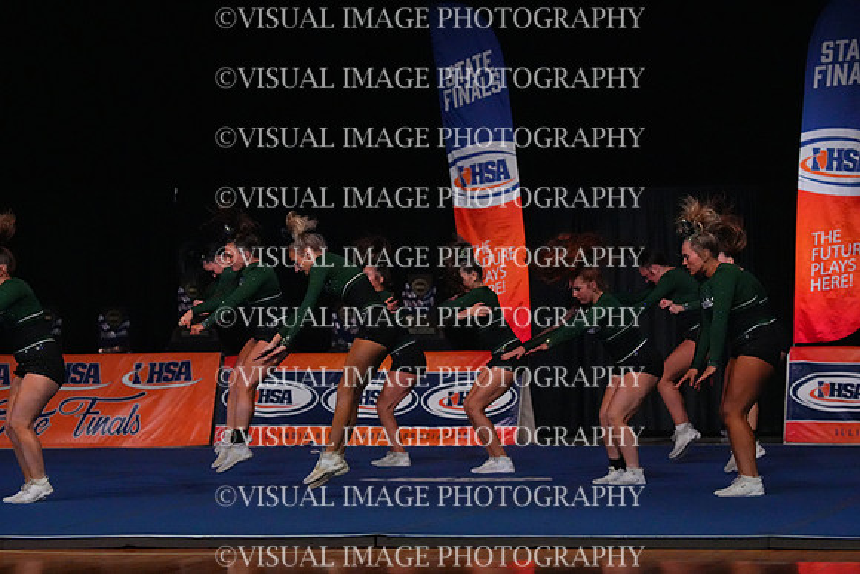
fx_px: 3584
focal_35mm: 150
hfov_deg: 13.7
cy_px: 287
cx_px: 430
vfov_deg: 9.2
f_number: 5.6
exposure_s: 1/1250
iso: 16000
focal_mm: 150
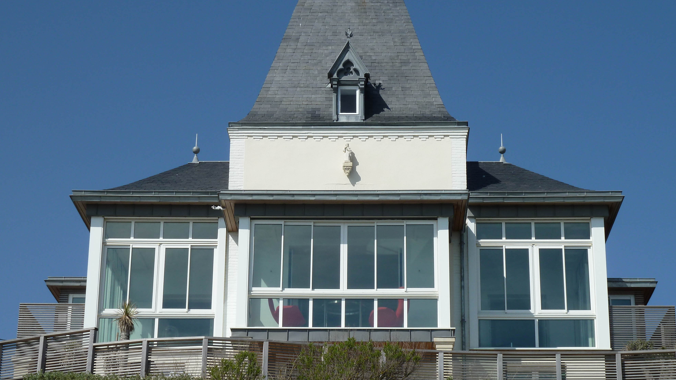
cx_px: 335
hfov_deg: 24.7
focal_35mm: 86
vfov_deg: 14.1
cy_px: 198
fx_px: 1542
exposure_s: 1/500
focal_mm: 12.8
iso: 80
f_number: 5.6
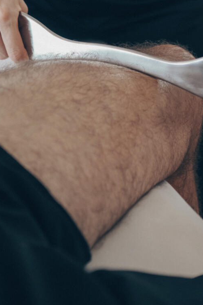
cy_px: -114
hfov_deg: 11.5
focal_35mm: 119
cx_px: 146
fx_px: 1006
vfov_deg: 16.1
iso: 160
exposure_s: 1/250
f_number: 1.4
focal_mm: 35
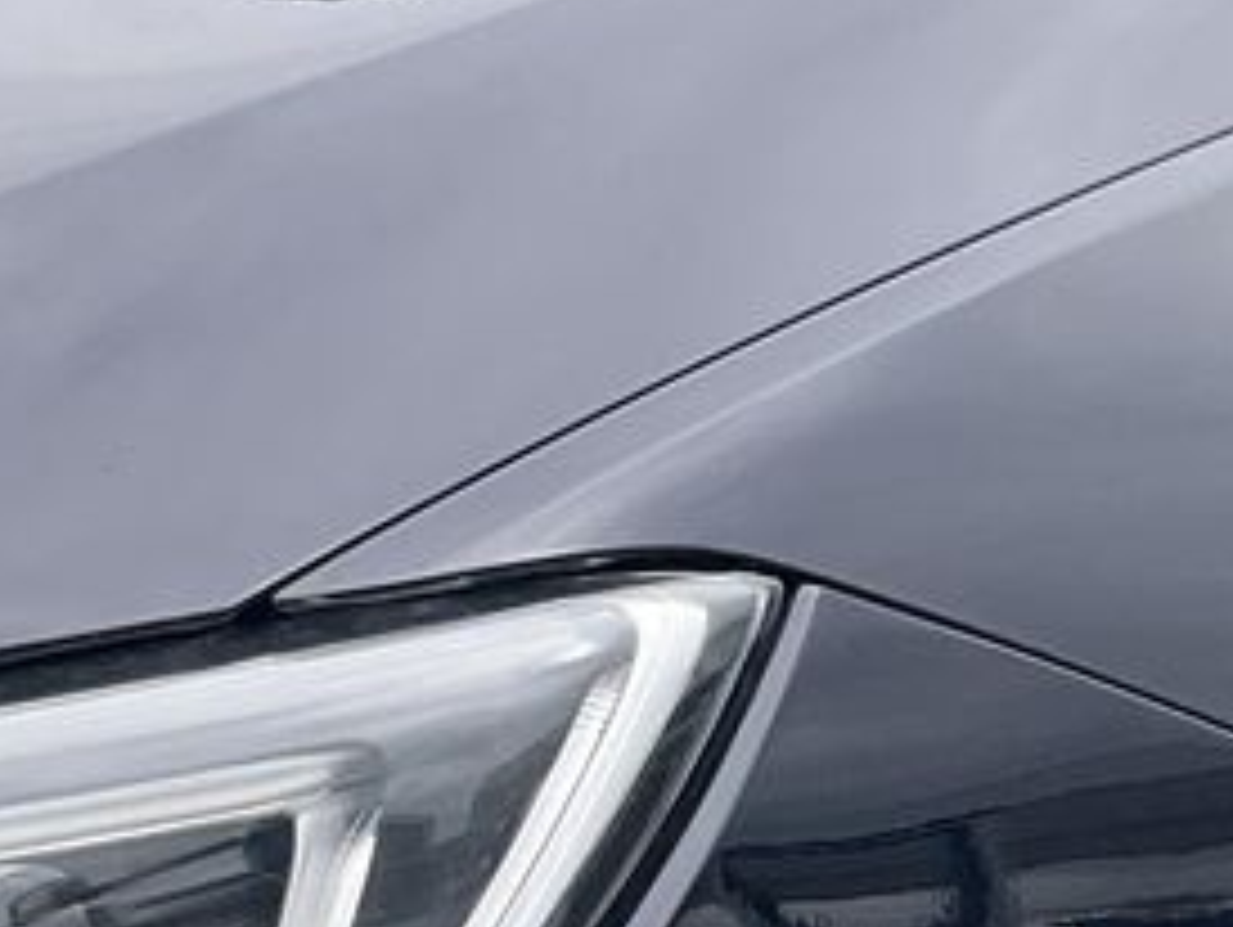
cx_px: 1071
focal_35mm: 127
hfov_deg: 15.4
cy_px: 774
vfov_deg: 11.6
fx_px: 4528
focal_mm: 3
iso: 25
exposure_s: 1/534
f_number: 1.8
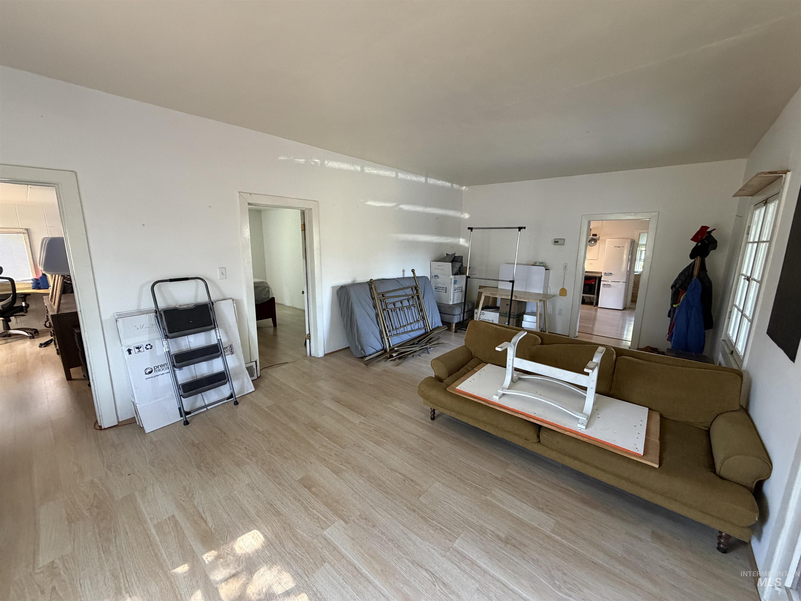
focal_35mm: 14
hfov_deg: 102.1
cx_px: 400
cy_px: 300
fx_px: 324
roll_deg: -0.8
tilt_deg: -9.9
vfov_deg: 85.7
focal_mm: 2.22
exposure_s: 1/60
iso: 400
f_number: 2.2
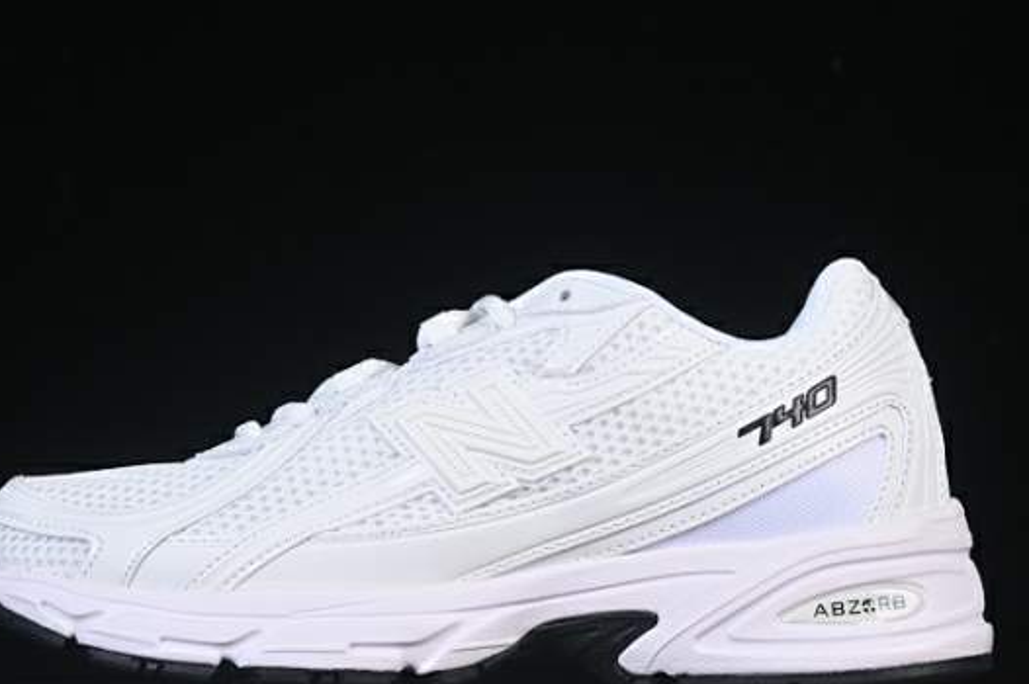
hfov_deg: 19.7
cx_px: 495
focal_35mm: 104
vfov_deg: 13.1
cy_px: 397
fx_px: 2971
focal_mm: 50
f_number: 8
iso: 160
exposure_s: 1/100
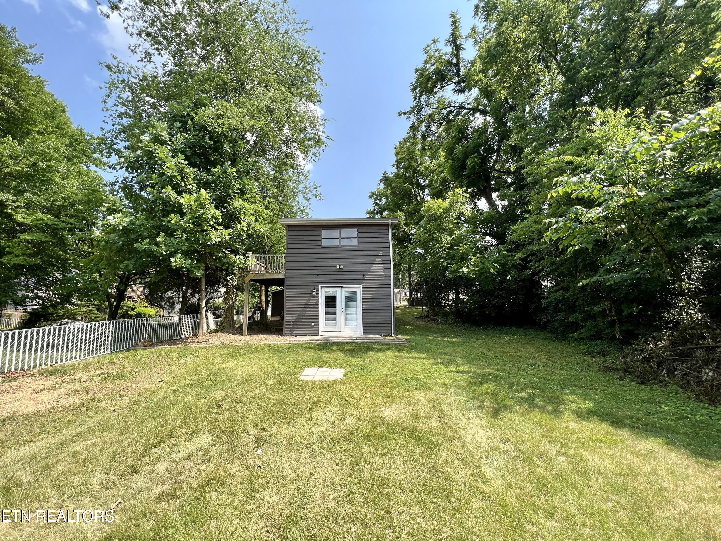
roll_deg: +0.9
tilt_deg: +9.4
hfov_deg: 106.2
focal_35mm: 13
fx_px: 271
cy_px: 270
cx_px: 360
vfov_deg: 89.9
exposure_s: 1/585
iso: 32
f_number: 1.8
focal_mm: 1.57
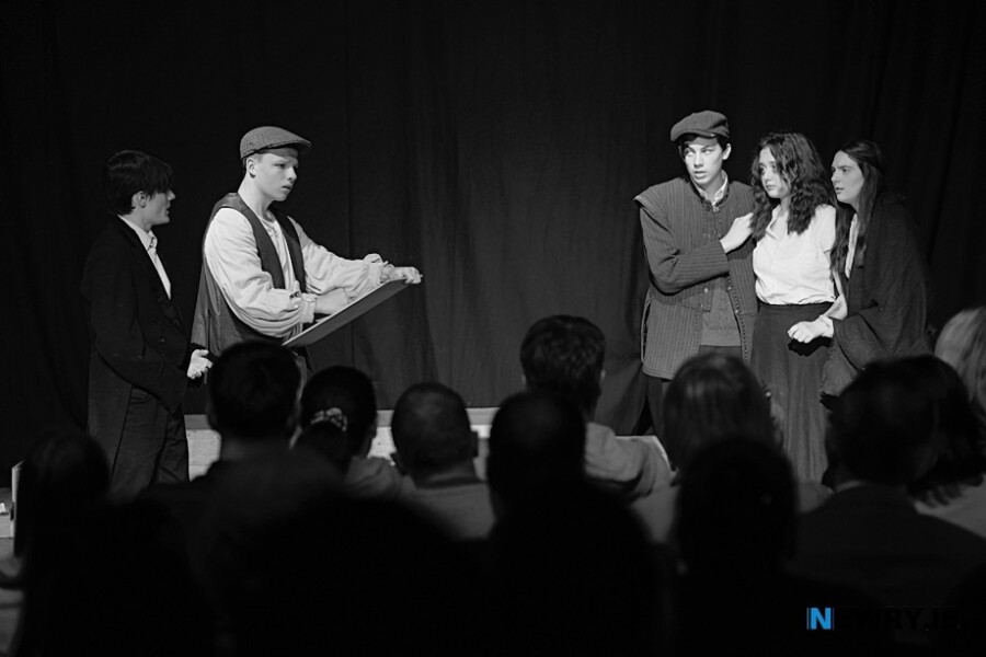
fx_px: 3588
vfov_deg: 10.5
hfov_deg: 15.6
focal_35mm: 131
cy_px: 328
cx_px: 493
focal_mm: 87.1
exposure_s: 1/58
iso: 1600
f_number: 2.8
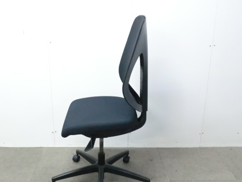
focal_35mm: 44
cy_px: 98
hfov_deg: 42.9
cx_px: 108
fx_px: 308
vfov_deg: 32.9
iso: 800
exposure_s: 1/30
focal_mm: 5.8
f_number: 3.5
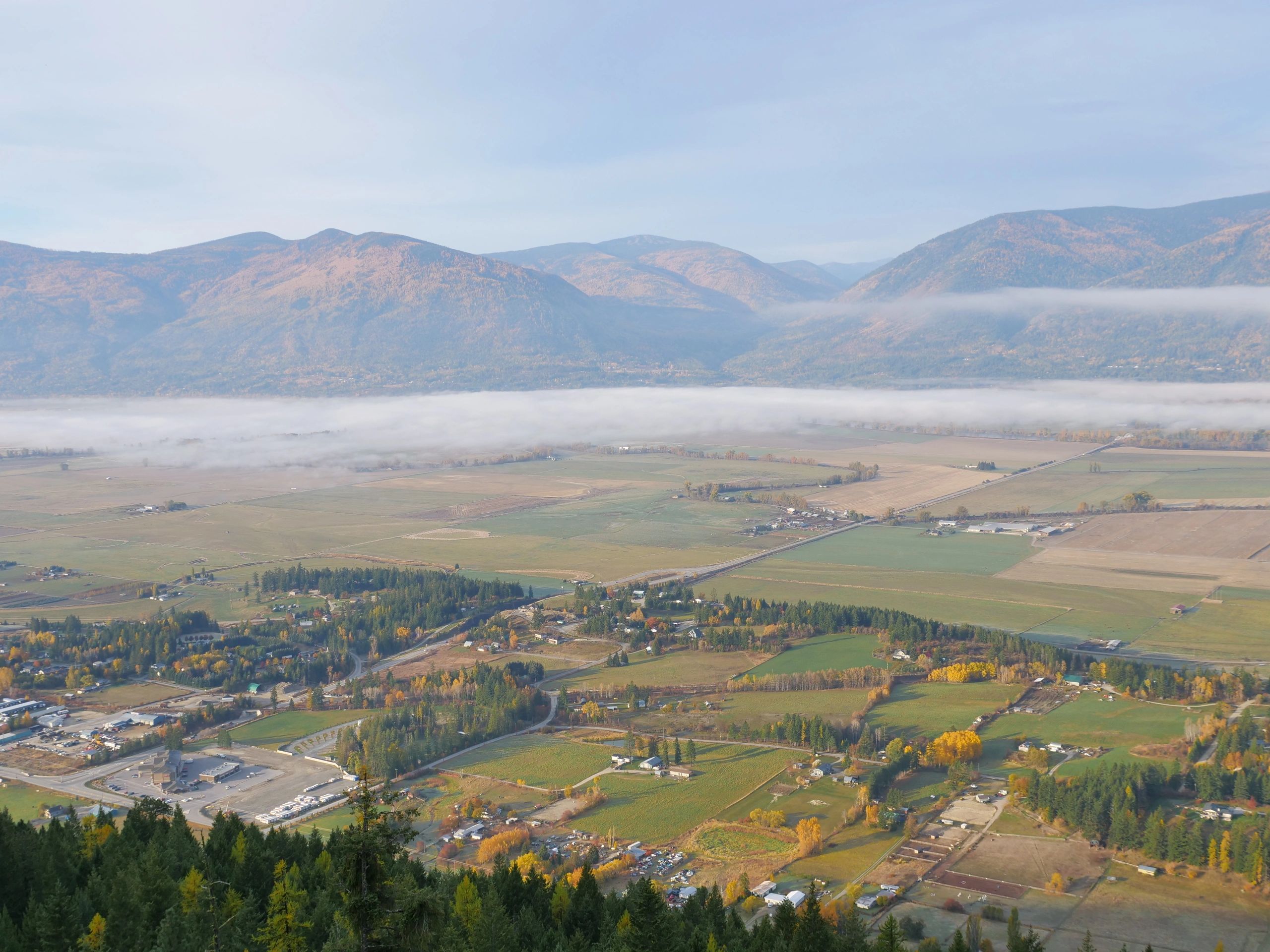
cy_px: 476
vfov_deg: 36.0
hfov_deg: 46.8
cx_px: 635
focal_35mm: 40
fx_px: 1468
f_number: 5
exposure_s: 1/800
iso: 200
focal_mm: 20
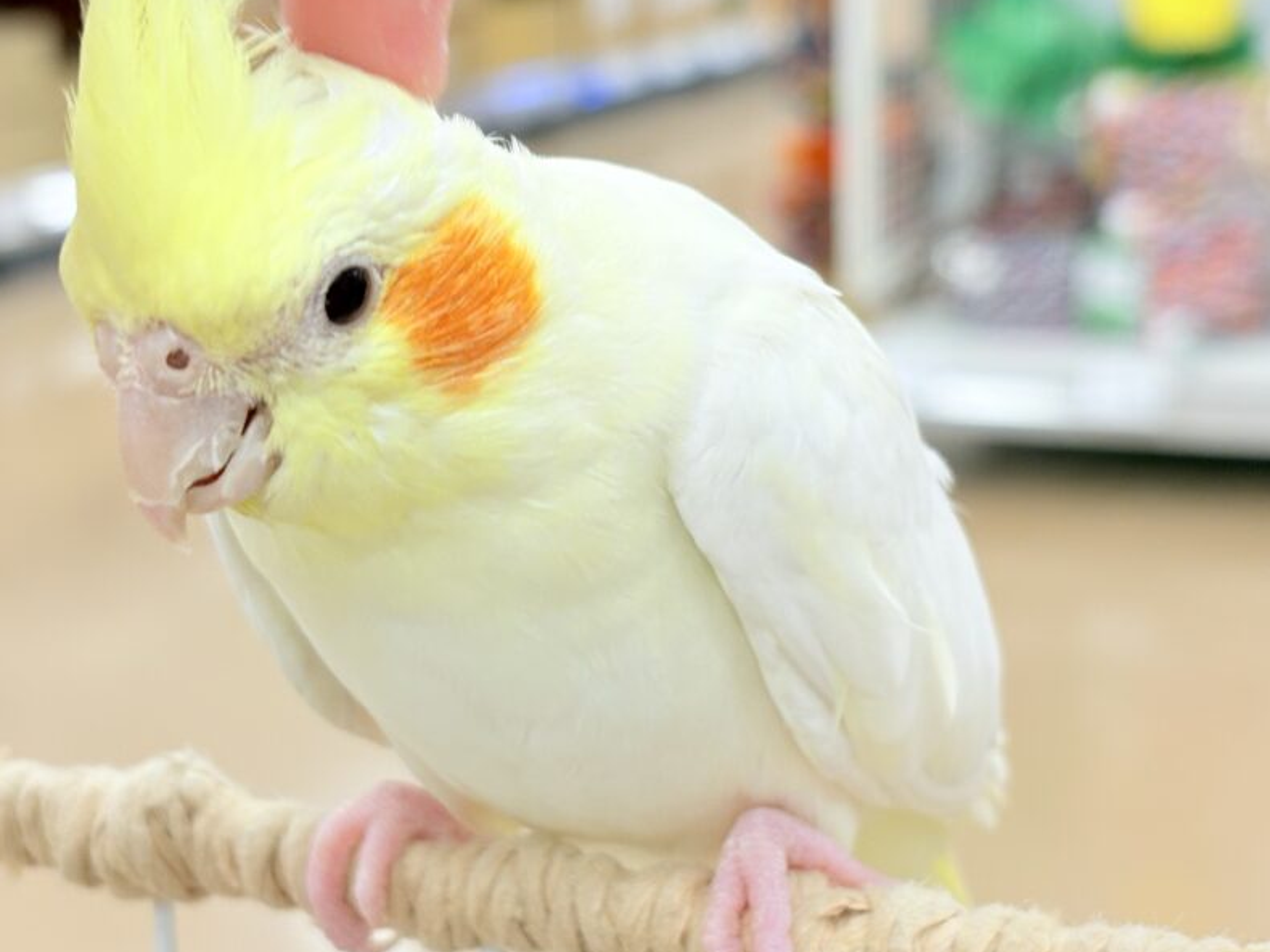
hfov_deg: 24.7
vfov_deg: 18.6
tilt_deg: -11.5
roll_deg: +2.0
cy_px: 375
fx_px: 2897
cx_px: 669
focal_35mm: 79
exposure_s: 1/50
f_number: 1.6
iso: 50
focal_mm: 5.96
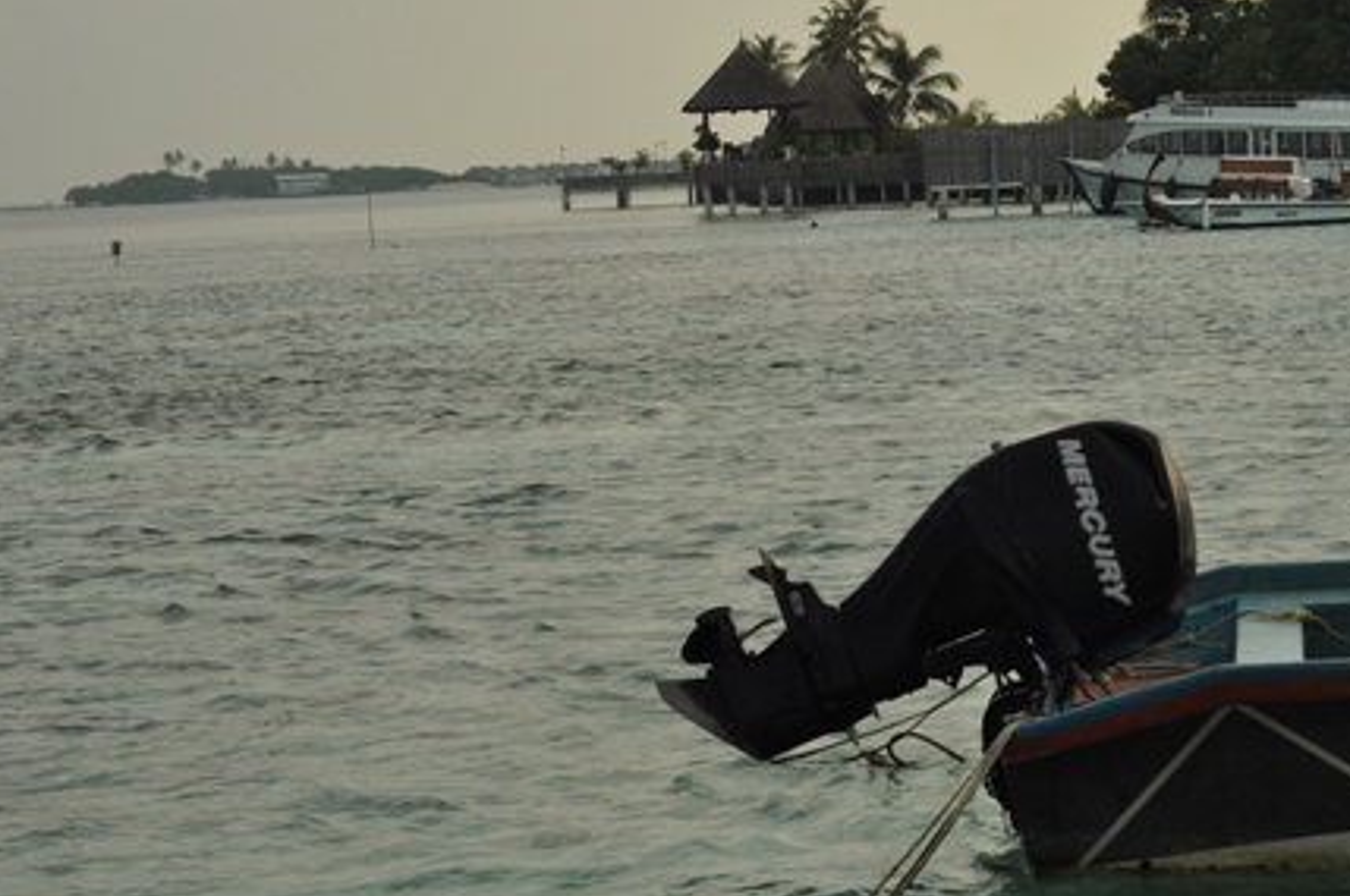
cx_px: 969
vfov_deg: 12.2
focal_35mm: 112
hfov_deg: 18.2
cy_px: 285
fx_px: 4195
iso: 400
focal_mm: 50
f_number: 10
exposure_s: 1/400
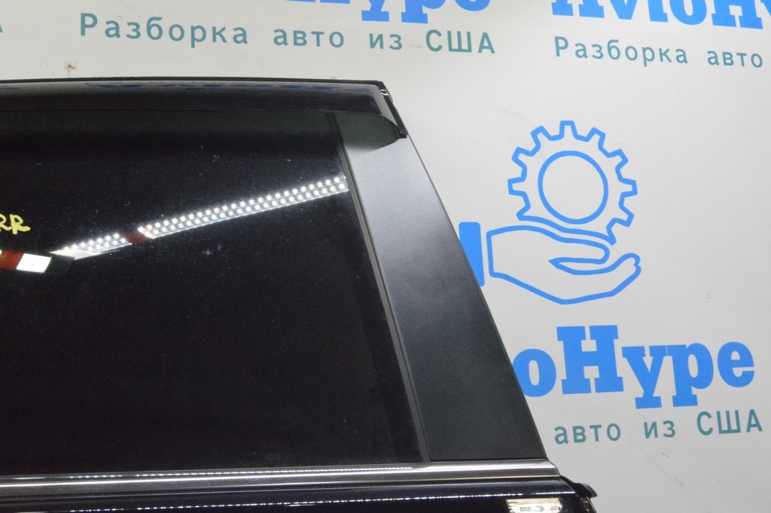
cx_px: 386
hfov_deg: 43.6
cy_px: 256
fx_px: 963
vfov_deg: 29.8
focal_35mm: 45
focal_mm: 30
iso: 6400
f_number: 20
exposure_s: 1/20
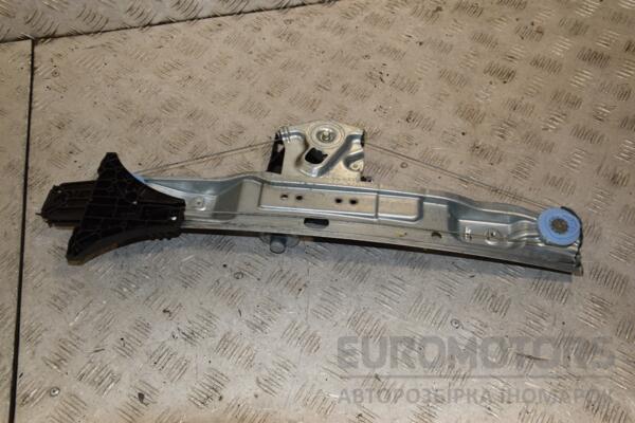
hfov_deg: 51.3
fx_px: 661
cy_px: 212
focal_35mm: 38
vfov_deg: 35.5
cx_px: 318
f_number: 9
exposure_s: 1/200
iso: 800
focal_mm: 25
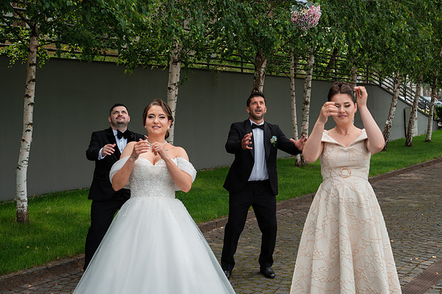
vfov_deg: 26.0
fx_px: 638
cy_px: 147
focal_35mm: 52
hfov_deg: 38.2
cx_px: 224
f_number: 5
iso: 200
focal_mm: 51
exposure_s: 1/400
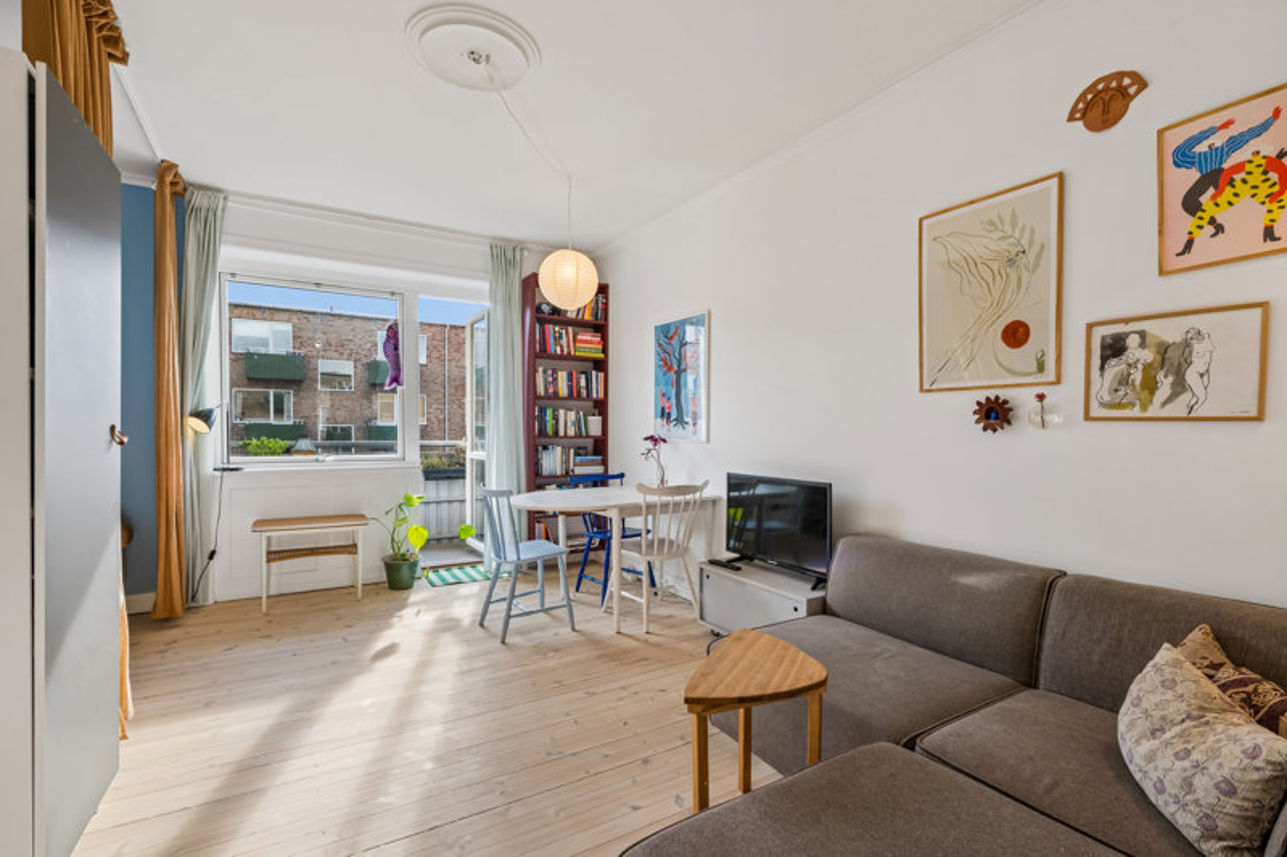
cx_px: 644
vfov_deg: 73.7
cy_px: 428
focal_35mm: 16
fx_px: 572
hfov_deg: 96.7
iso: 125
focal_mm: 16
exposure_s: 1/10
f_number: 11
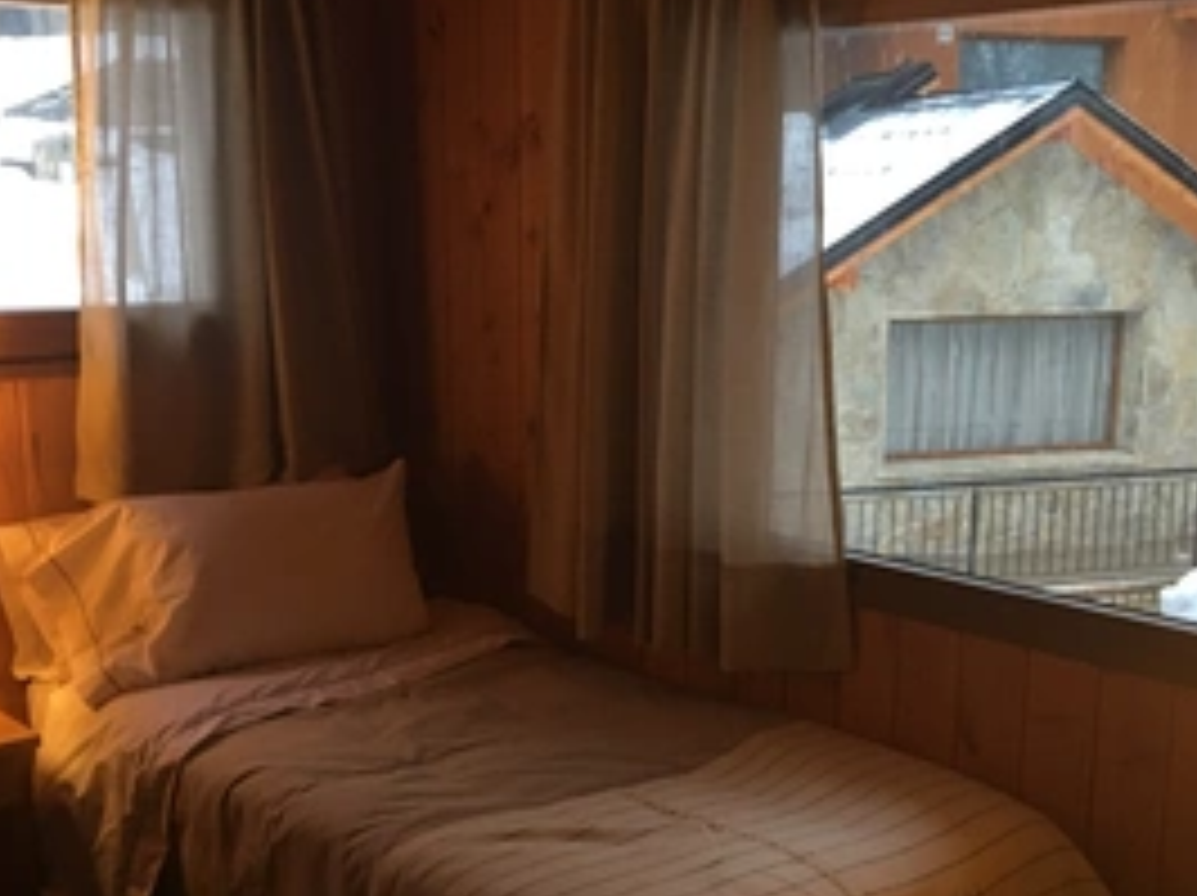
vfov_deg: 30.1
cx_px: 644
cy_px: 563
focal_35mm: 48
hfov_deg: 39.7
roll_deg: -0.3
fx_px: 1658
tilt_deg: -12.1
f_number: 2.2
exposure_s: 1/33
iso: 160
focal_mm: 4.15
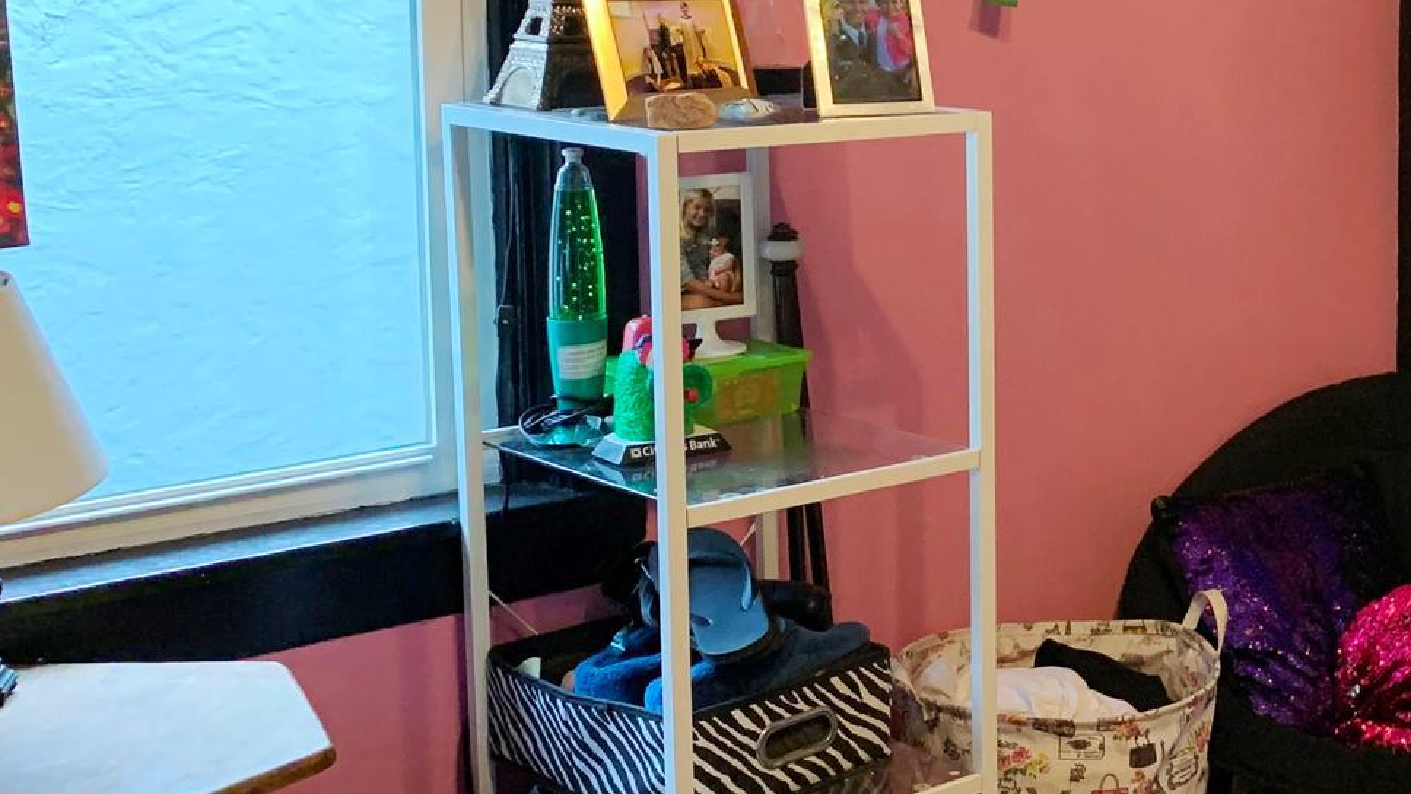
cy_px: 197
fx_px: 2245
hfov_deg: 32.2
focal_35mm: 60
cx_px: 1404
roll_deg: -0.2
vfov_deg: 19.9
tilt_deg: -7.5
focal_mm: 4.25
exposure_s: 1/60
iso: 320
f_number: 1.8
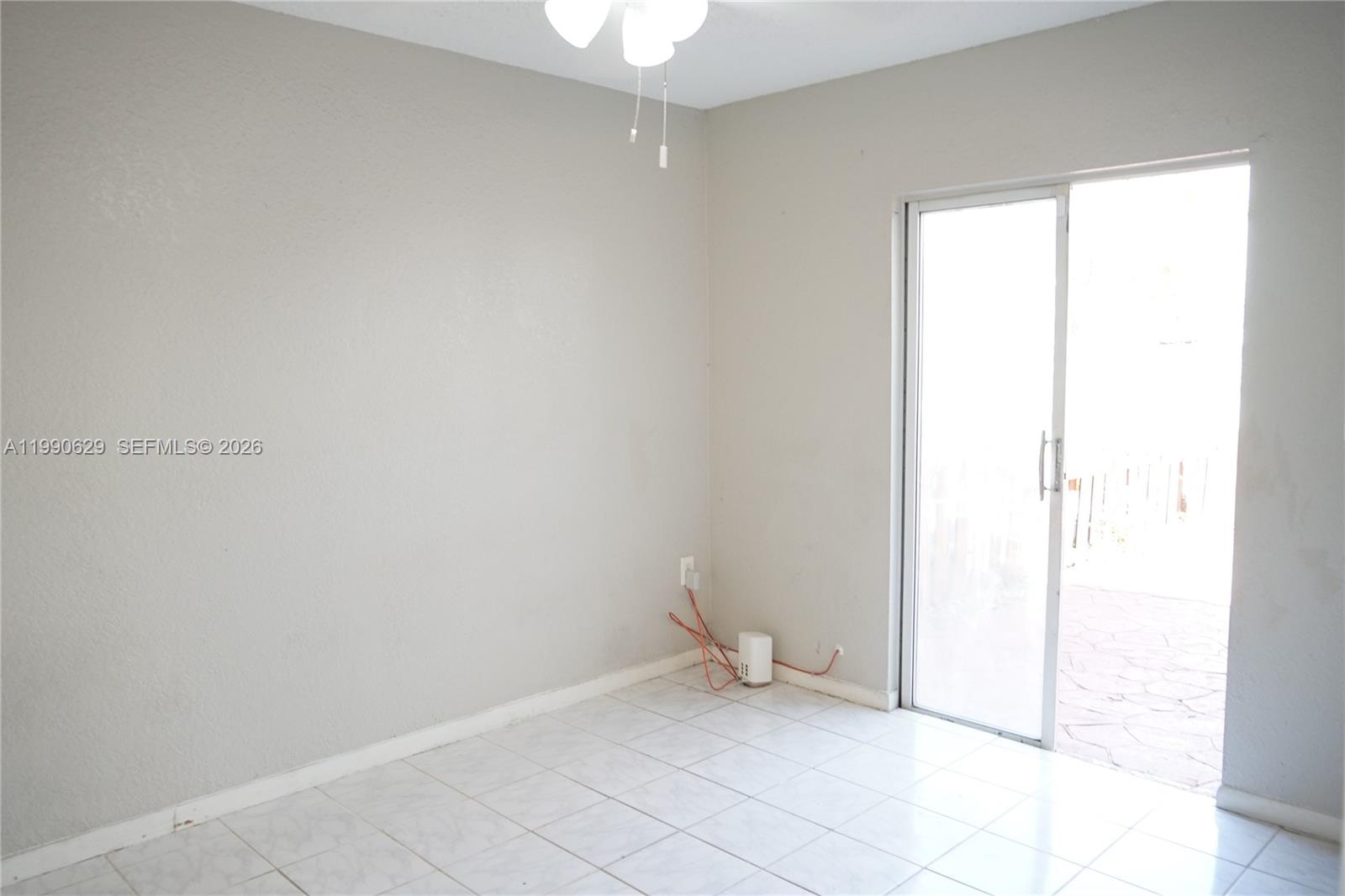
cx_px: 672
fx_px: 1008
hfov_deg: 67.4
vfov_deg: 47.9
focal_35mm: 27
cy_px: 448
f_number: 3.5
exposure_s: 1/60
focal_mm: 18
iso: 320
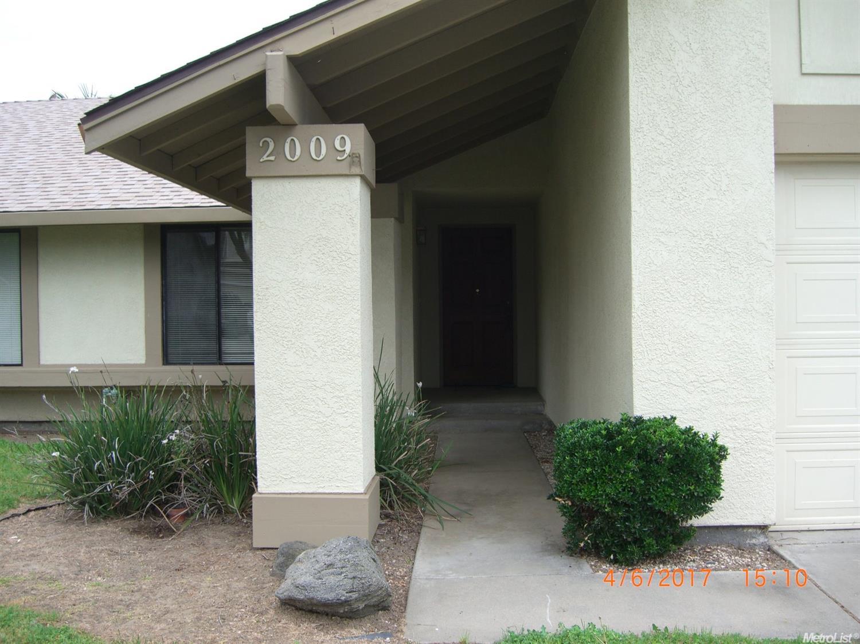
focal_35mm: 38
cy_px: 322
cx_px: 430
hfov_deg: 49.0
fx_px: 944
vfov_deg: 37.7
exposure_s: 1/200
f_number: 2.8
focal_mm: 7.9
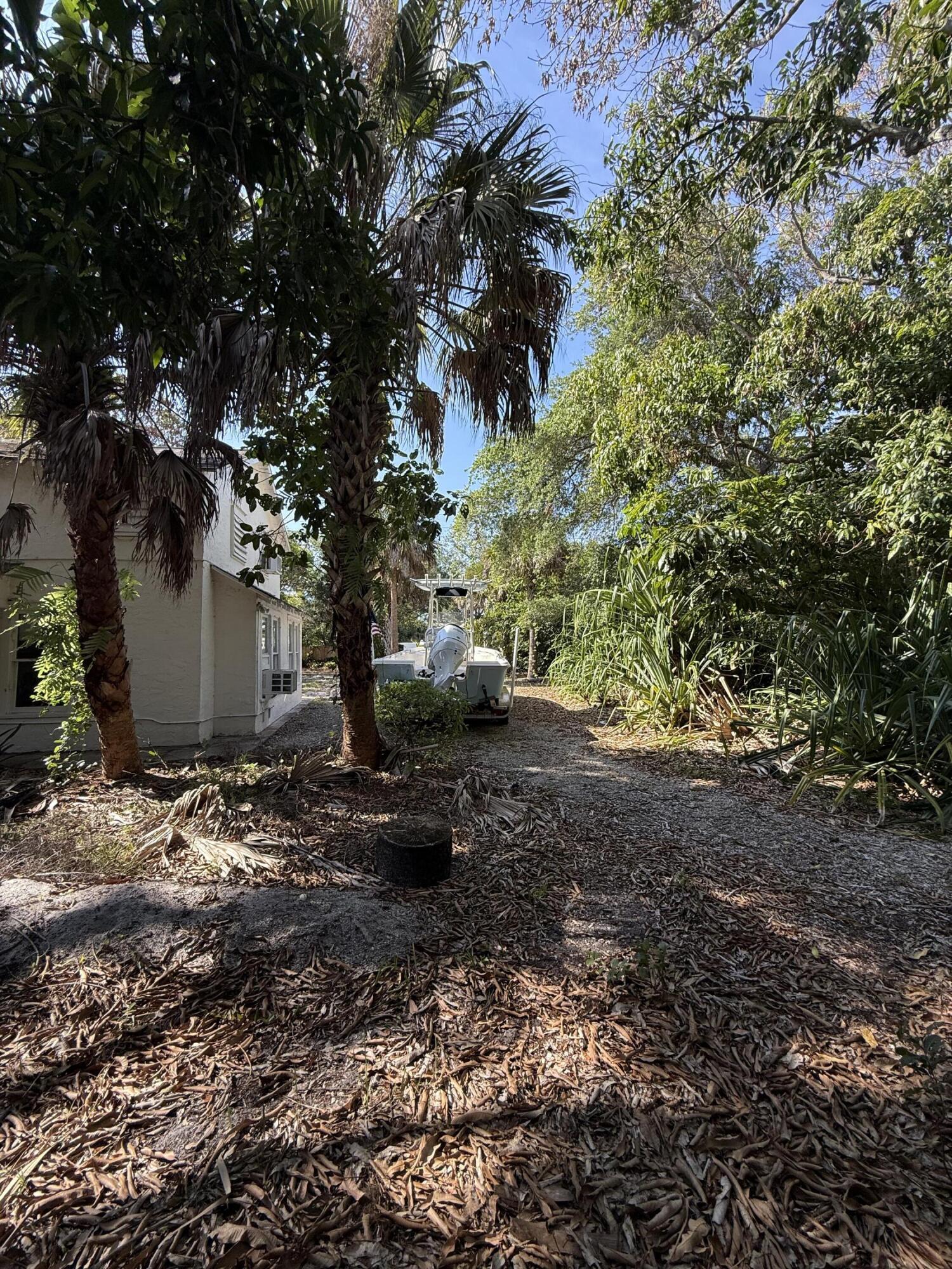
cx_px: 476
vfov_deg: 102.1
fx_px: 513
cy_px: 634
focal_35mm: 14
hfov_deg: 85.7
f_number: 2.2
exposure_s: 1/494
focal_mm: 2.22
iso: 64
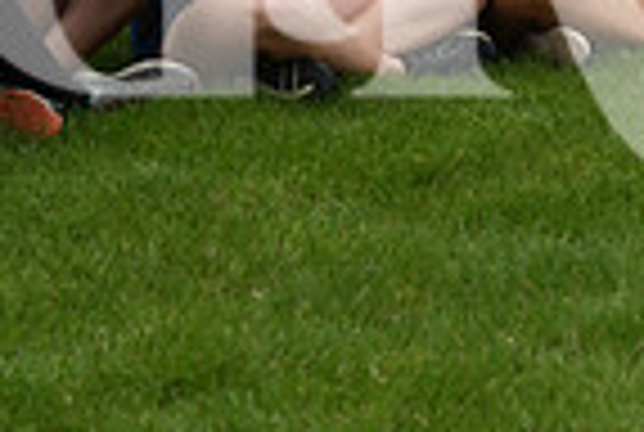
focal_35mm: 182
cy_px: -398
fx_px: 3263
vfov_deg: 7.3
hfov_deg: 11.2
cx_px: 644
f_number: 3.2
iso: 500
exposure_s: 1/5000
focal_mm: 30
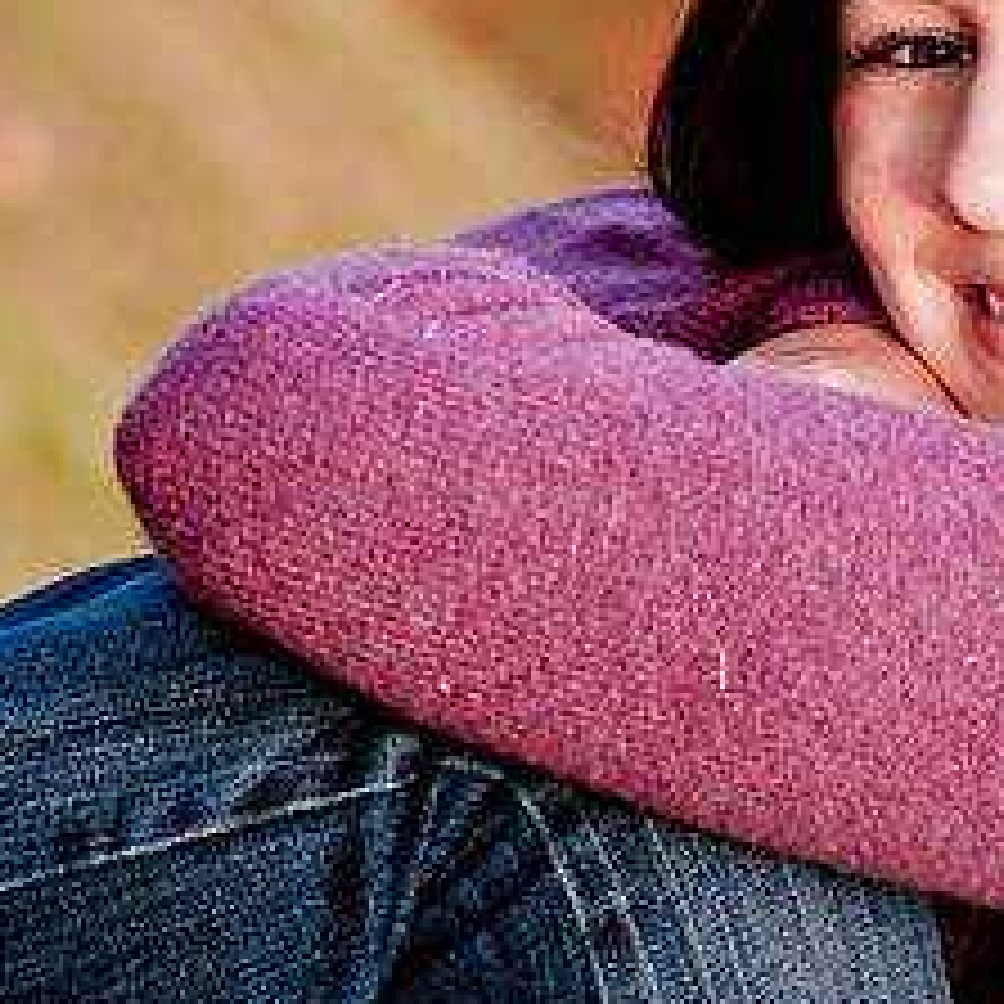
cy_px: 272
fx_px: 7613
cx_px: 711
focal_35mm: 232
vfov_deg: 7.5
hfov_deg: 7.5
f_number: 2.8
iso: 100
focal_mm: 70
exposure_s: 1/200
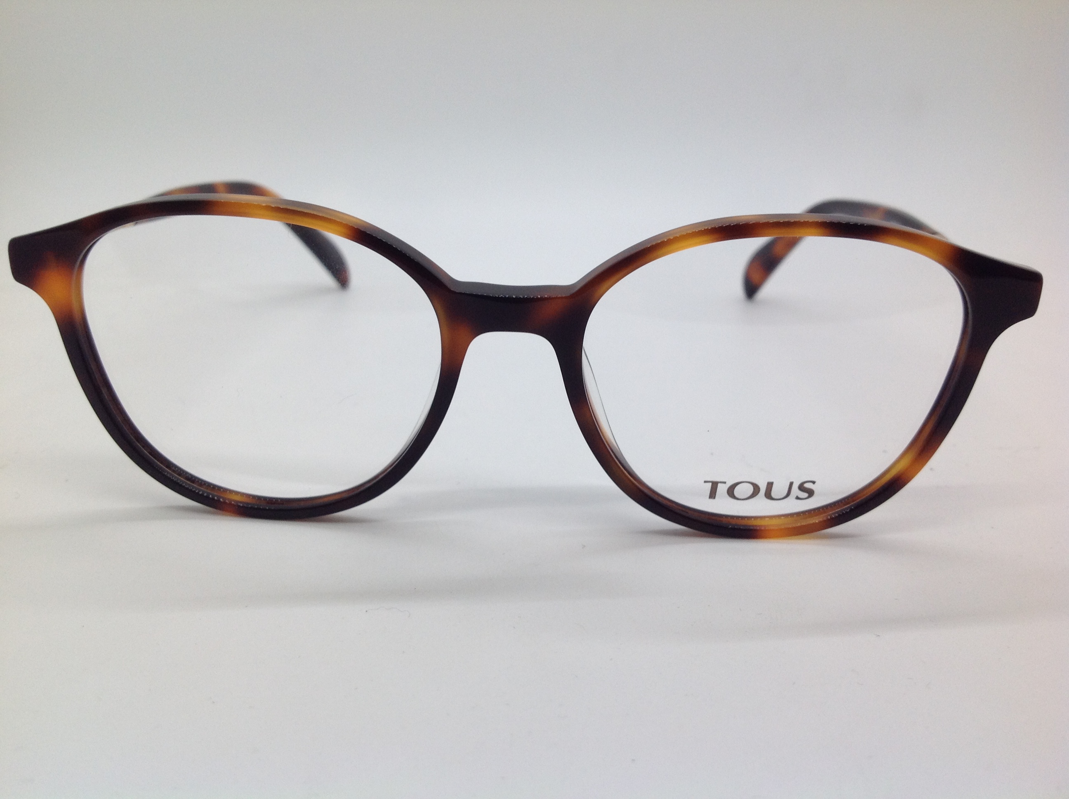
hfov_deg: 52.7
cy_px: 400
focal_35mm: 35
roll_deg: -1.4
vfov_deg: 40.6
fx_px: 1079
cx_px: 534
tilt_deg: -21.3
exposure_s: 1/135
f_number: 2.4
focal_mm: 4.28
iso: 50
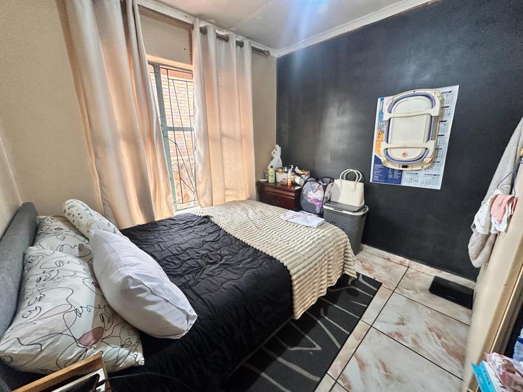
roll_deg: +0.7
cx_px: 262
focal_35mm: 14
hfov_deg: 102.1
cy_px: 196
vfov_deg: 85.7
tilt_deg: -14.7
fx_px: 212
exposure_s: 1/50
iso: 200
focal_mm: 2.22
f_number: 2.2
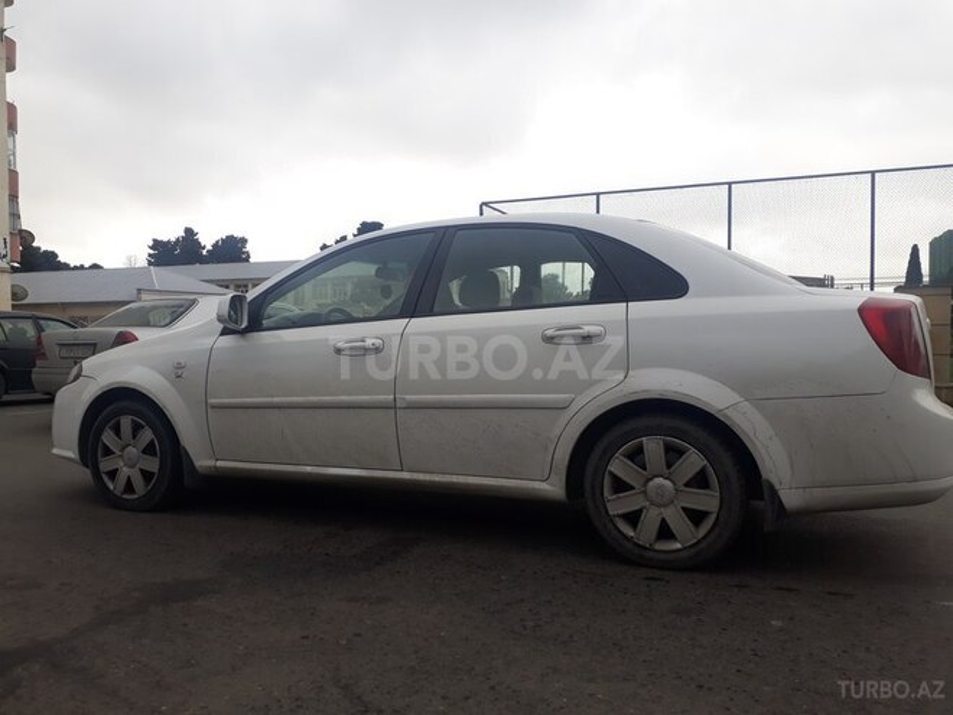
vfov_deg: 51.4
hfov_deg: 65.3
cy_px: 358
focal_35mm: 27
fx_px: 743
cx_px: 476
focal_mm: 3.6
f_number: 1.9
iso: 40
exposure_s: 1/508
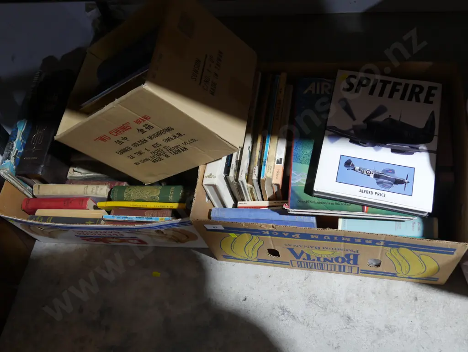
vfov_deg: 41.8
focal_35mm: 34
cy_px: 176
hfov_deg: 53.9
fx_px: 460
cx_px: 234
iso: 1000
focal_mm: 17
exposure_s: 1/60
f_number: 4
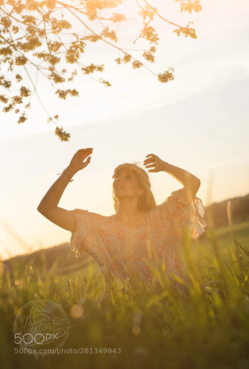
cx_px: 124
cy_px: 184
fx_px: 515
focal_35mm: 50
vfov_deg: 39.5
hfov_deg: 27.2
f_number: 2.8
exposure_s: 1/800
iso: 80
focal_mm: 50
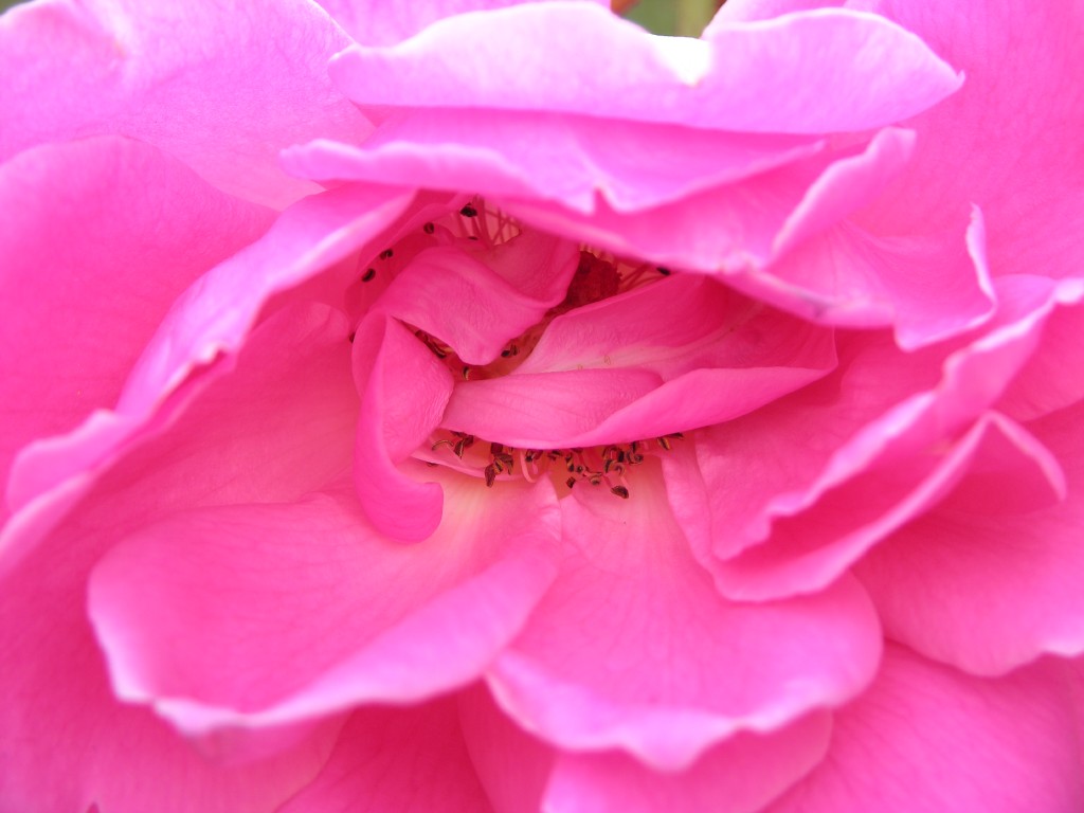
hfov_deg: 13.2
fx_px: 4697
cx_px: 542
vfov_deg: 9.9
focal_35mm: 150
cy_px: 406
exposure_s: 1/40.6
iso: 50
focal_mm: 37.7
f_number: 3.9
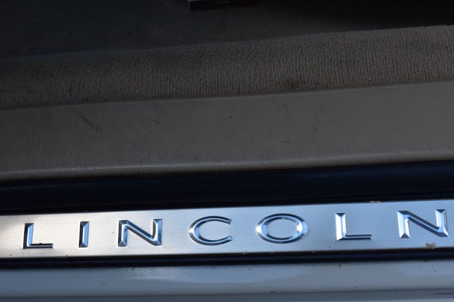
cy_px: 151
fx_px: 605
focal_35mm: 48
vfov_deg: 28.1
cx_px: 227
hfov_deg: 41.1
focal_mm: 32
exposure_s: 1/200
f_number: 10
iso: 400
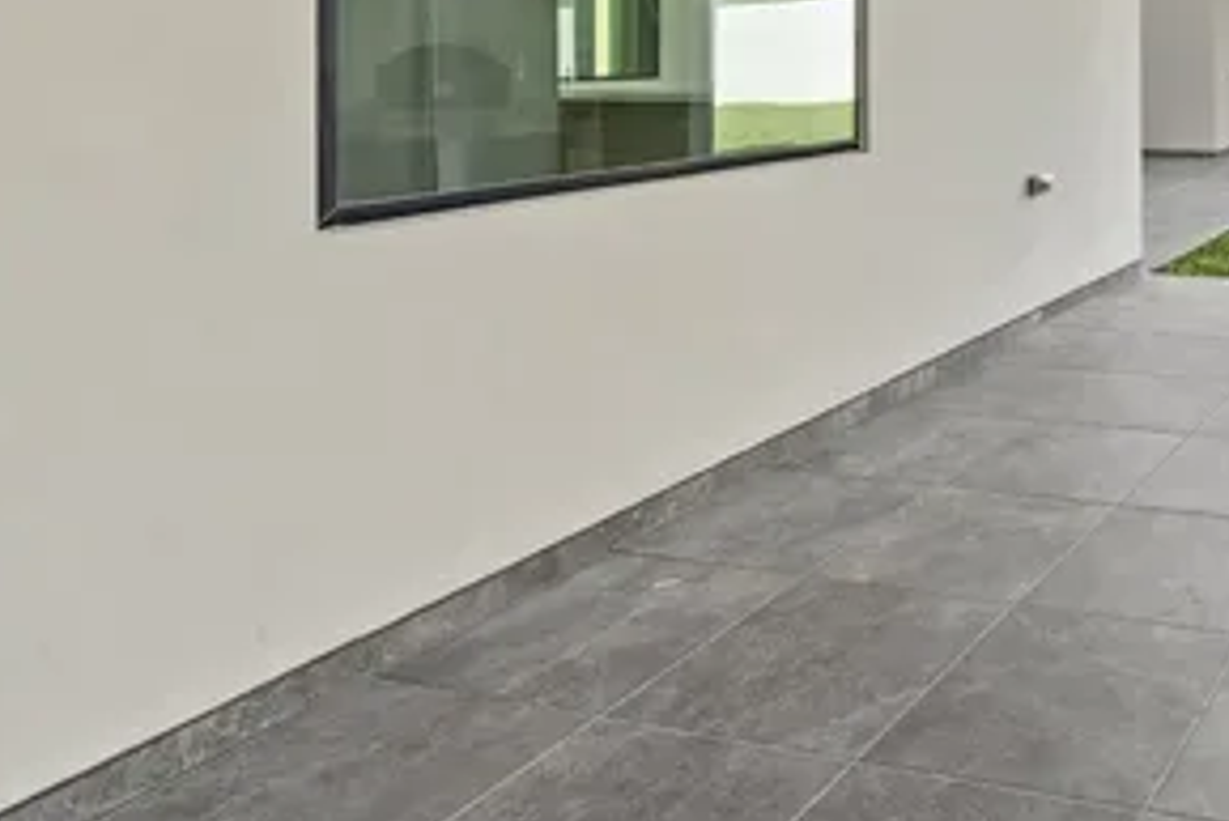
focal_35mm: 31
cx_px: 1340
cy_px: 2
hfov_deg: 45.7
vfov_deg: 37.8
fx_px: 1059
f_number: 8
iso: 100
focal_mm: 14
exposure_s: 1/15
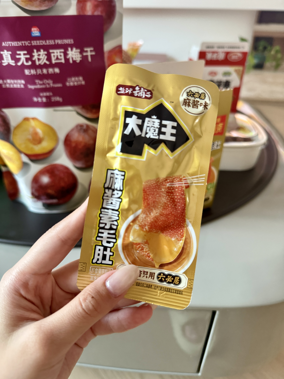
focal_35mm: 24
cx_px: 142
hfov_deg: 56.8
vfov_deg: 71.6
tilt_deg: -33.0
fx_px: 263
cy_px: 190
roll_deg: -0.9
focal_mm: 6.76
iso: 640
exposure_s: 1/60
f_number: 1.78
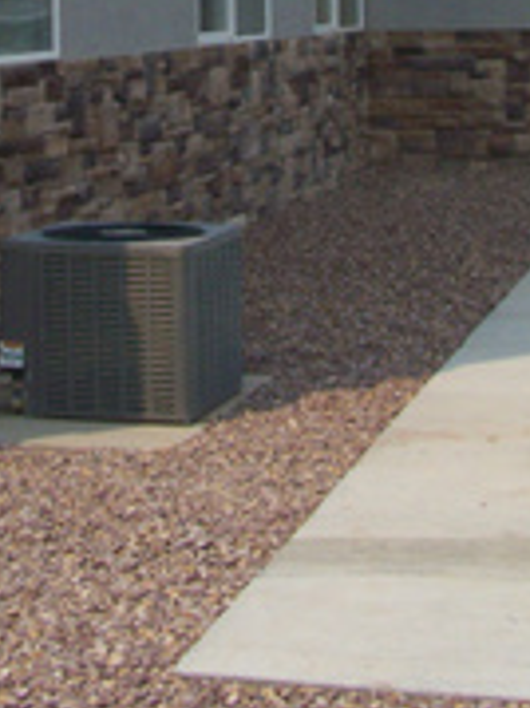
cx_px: 218
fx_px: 2085
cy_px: -150
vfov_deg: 18.3
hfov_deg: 14.5
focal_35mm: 102
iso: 160
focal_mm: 6.3
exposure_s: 1/800
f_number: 5.6
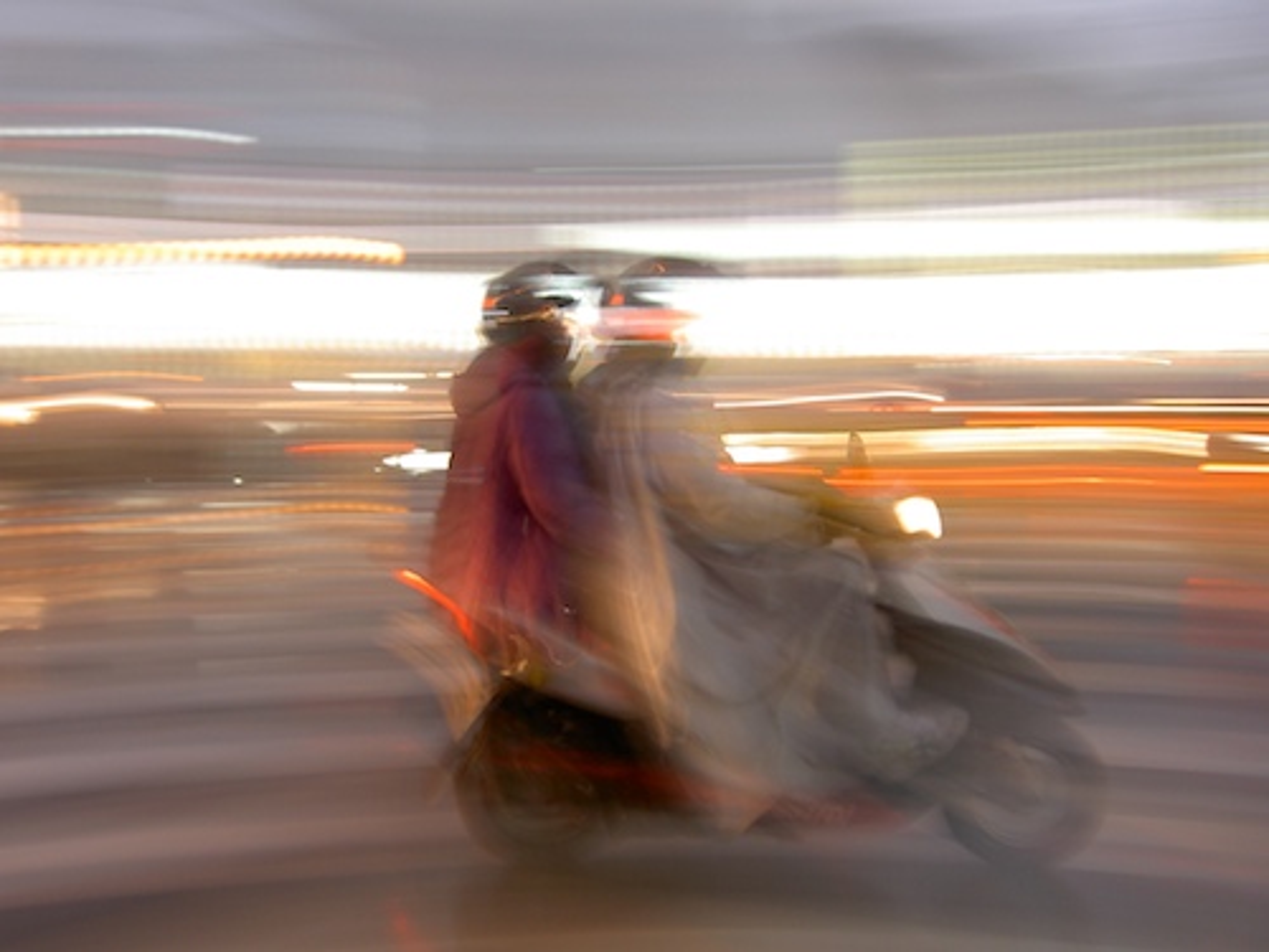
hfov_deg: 54.0
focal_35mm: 34
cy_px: 476
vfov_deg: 41.8
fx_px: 1246
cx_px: 634
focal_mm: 5.6
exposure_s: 1/1.3
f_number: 2.8
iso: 50
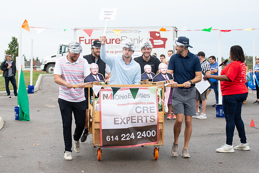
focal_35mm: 103
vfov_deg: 13.2
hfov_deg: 19.7
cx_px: 121
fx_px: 745
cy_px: 90
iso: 640
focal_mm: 95
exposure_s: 1/160
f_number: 10
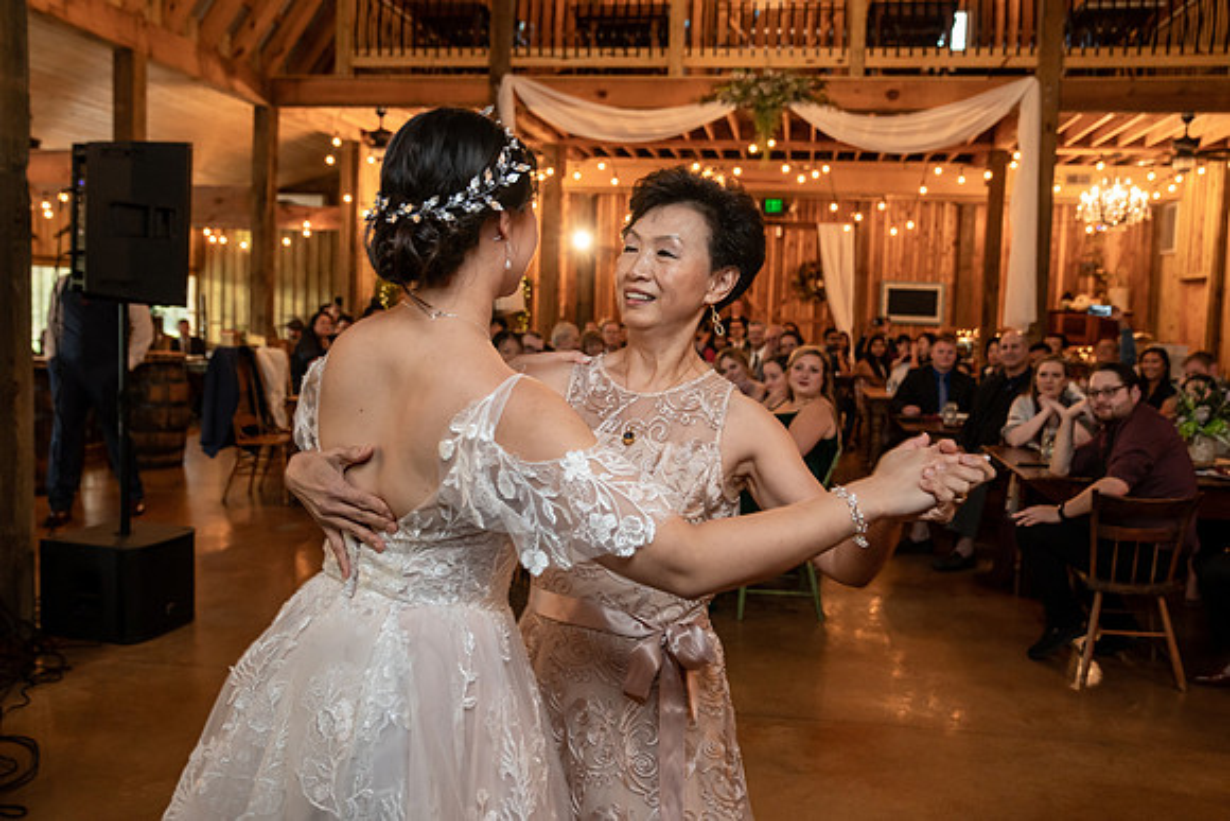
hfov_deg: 60.0
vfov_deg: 42.1
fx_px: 1066
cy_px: 399
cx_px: 636
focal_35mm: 31
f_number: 4
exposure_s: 1/100
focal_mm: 30
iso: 2000
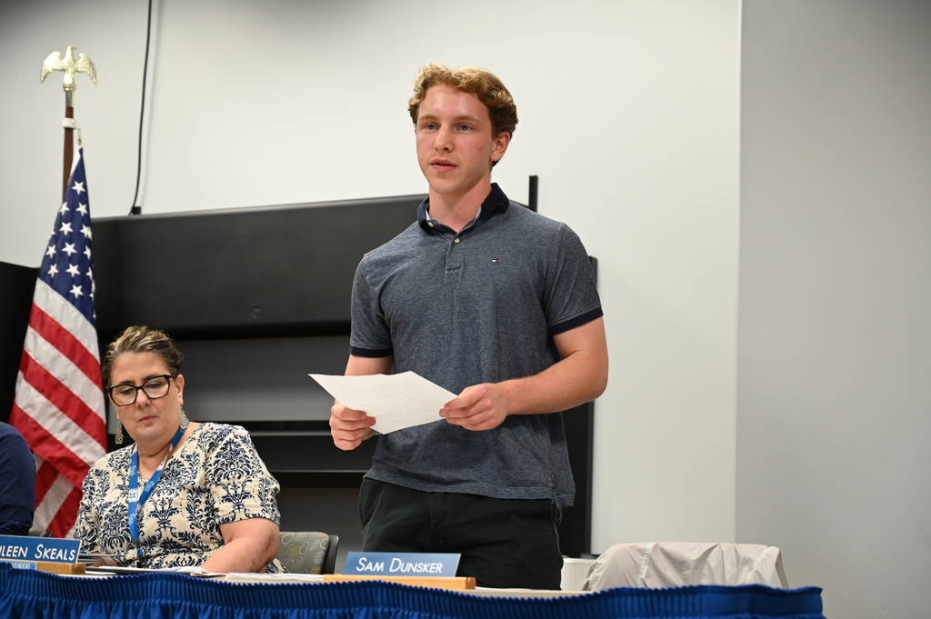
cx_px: 466
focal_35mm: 70
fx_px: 1809
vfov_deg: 19.4
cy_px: 310
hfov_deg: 28.9
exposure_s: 1/125
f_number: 4
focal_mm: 70
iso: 1800
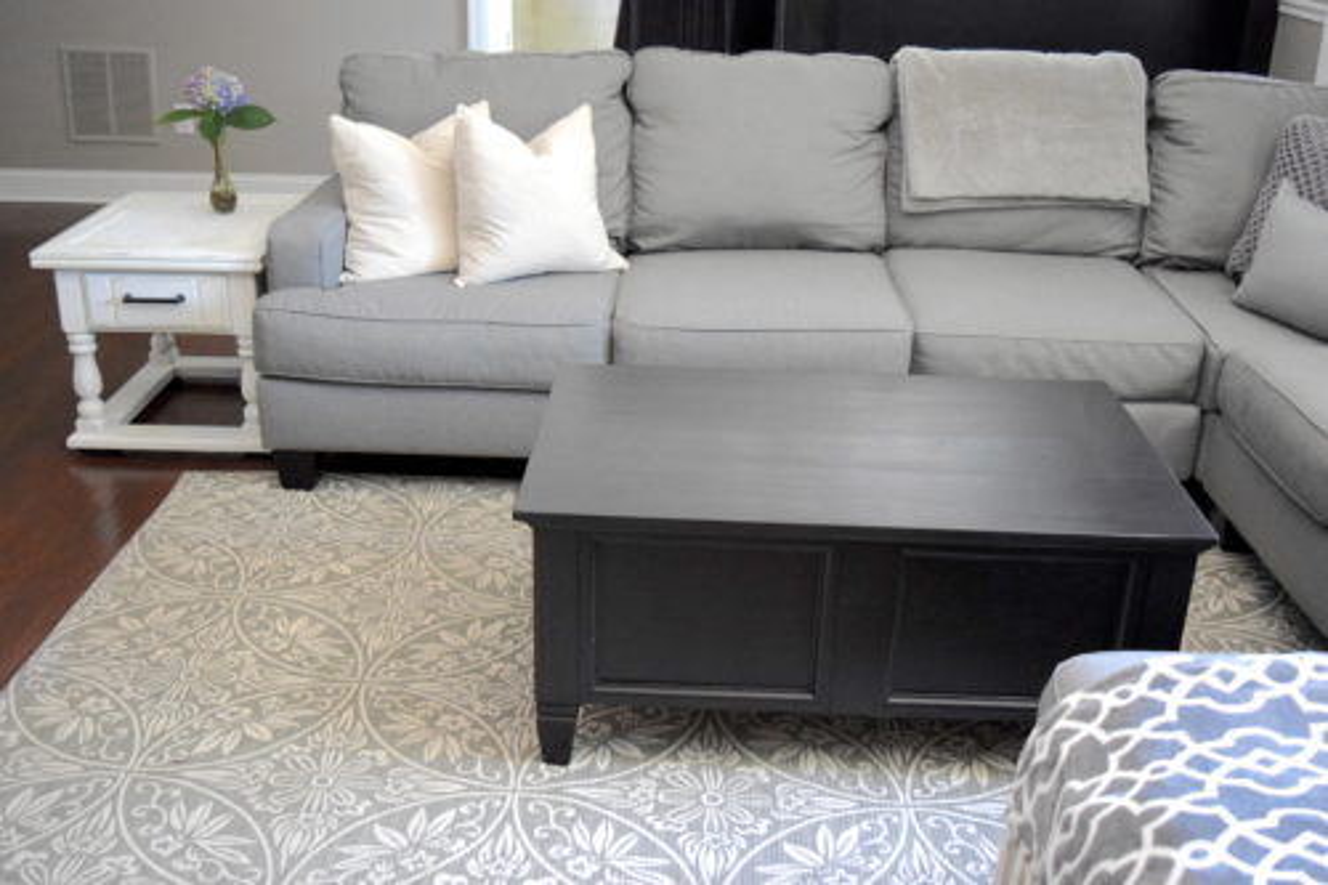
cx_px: 664
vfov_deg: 35.5
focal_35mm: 38
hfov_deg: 51.3
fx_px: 1383
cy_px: 442
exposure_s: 1/80
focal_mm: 25
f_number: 4
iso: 3200
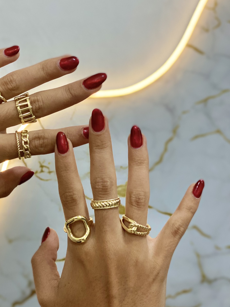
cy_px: 158
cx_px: 48
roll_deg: -3.2
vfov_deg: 23.6
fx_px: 735
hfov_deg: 17.6
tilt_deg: -12.7
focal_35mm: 83
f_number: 2
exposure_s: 1/60
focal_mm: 6
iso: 125
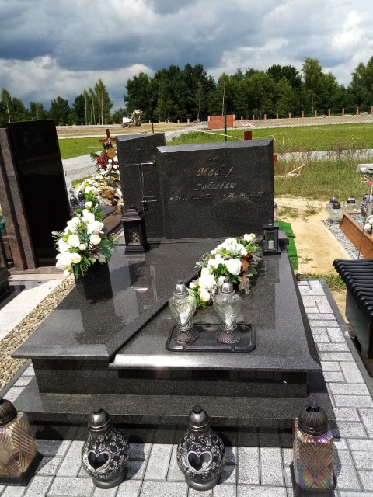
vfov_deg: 67.3
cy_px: 248
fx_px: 374
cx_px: 186
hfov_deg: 53.1
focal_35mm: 26
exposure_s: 1/2179
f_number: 1.8
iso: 107
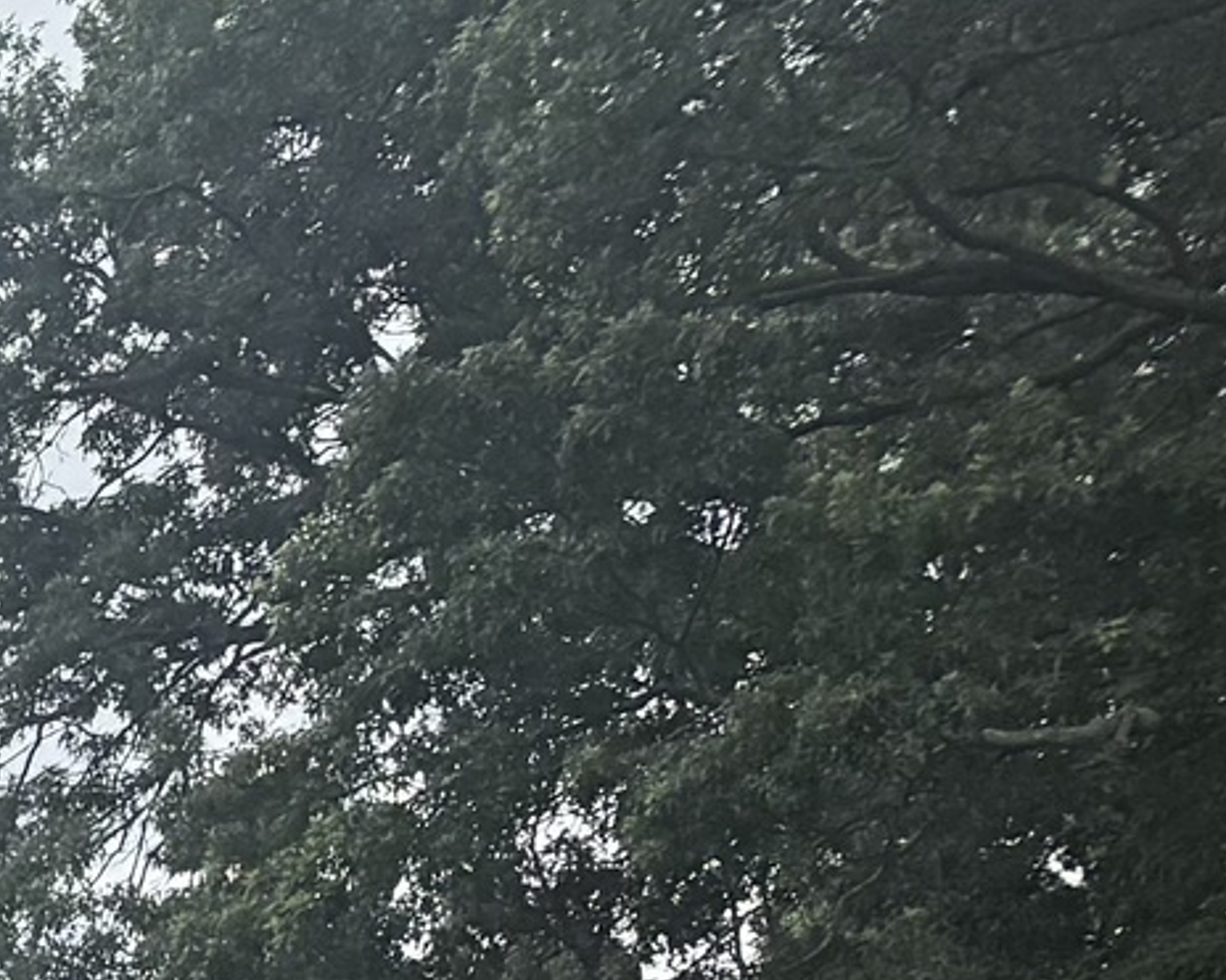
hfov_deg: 9.4
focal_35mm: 155
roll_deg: -1.3
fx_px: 5623
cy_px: 2953
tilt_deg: -1.7
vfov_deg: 8.4
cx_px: -2581
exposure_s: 1/2370
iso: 80
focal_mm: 6.76
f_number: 1.78
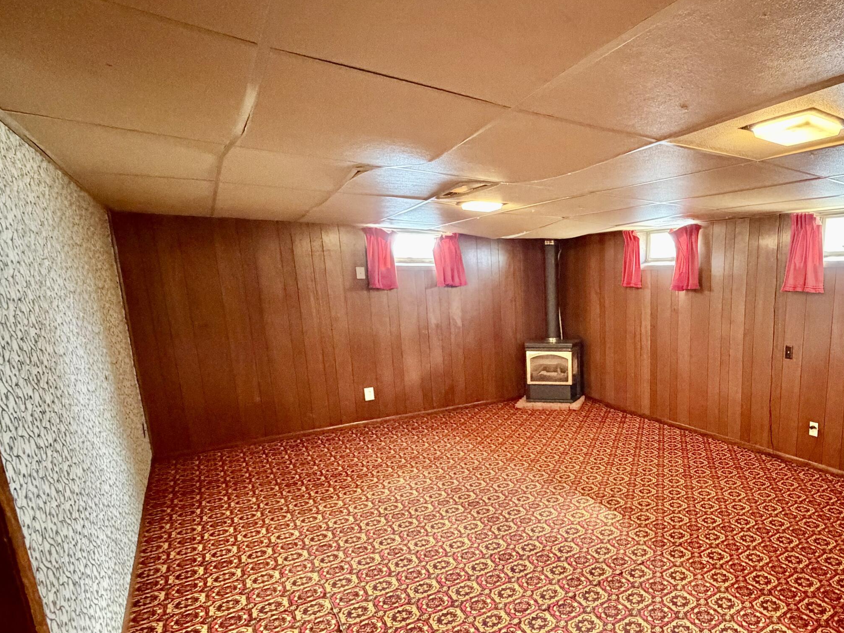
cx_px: 618
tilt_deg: -11.2
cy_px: 377
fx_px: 512
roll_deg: +0.4
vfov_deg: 62.9
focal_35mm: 21
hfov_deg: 74.2
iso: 1250
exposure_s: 1/40
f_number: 2.2
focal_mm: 2.22
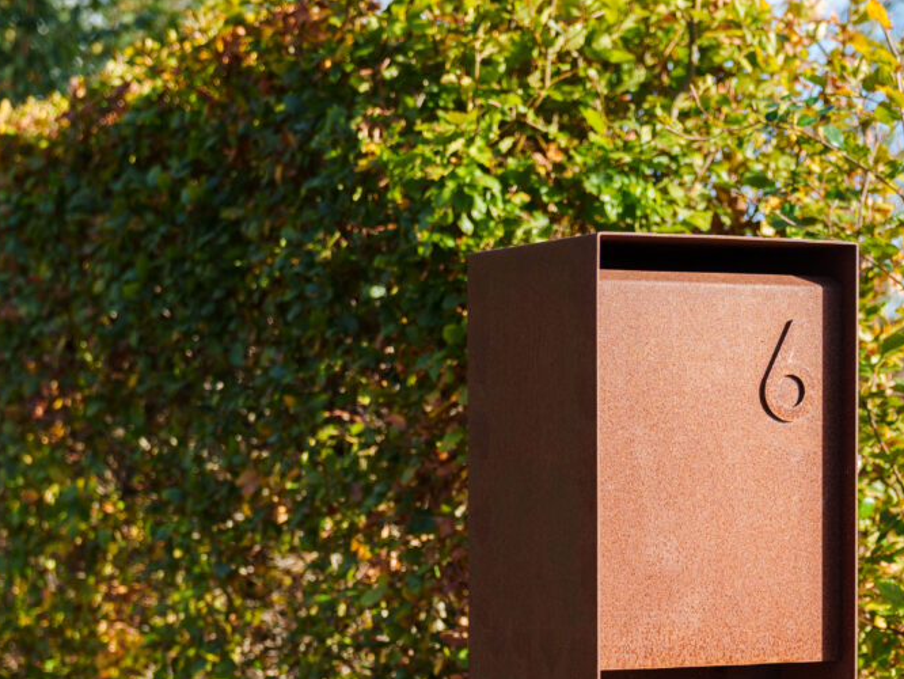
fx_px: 2665
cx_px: 635
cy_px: 650
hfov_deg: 19.2
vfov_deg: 14.3
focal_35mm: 102
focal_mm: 46
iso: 640
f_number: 2.8
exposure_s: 1/2000
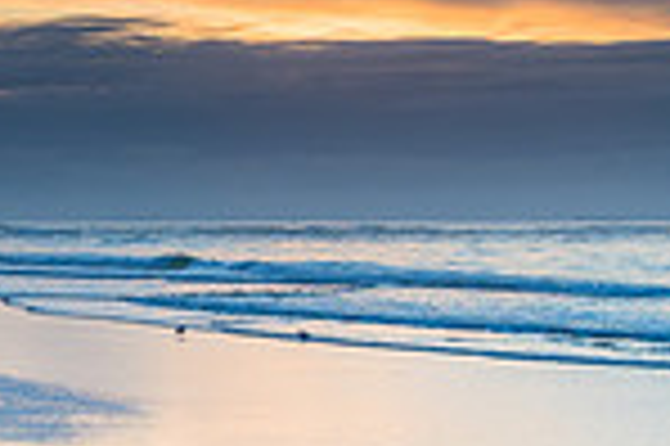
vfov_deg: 9.9
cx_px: -9
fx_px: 2565
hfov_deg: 14.6
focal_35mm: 138
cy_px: 214
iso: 250
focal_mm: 35
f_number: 5.6
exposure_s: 1/40
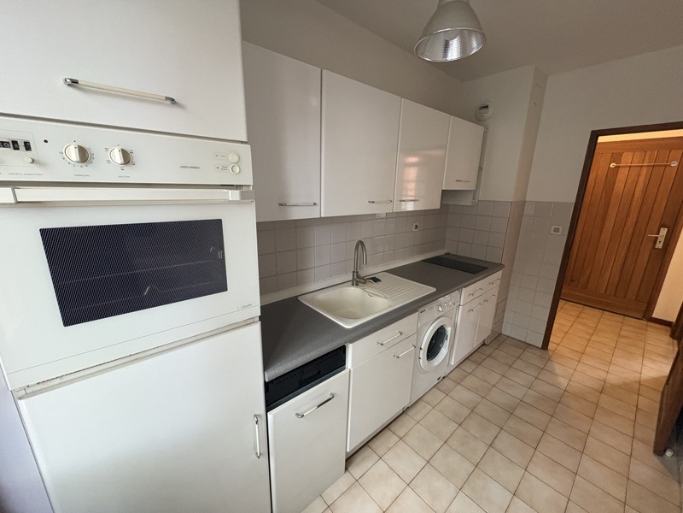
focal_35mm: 14
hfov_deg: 102.1
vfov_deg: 85.7
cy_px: 256
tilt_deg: -14.1
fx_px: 276
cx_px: 342
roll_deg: -0.4
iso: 400
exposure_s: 1/60
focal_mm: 2.22
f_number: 2.2
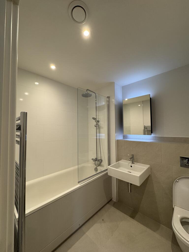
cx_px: 94
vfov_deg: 102.1
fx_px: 102
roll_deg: +0.7
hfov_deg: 85.7
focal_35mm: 14
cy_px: 126
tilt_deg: +3.3
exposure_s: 1/100
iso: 160
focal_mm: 2.22
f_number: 2.2
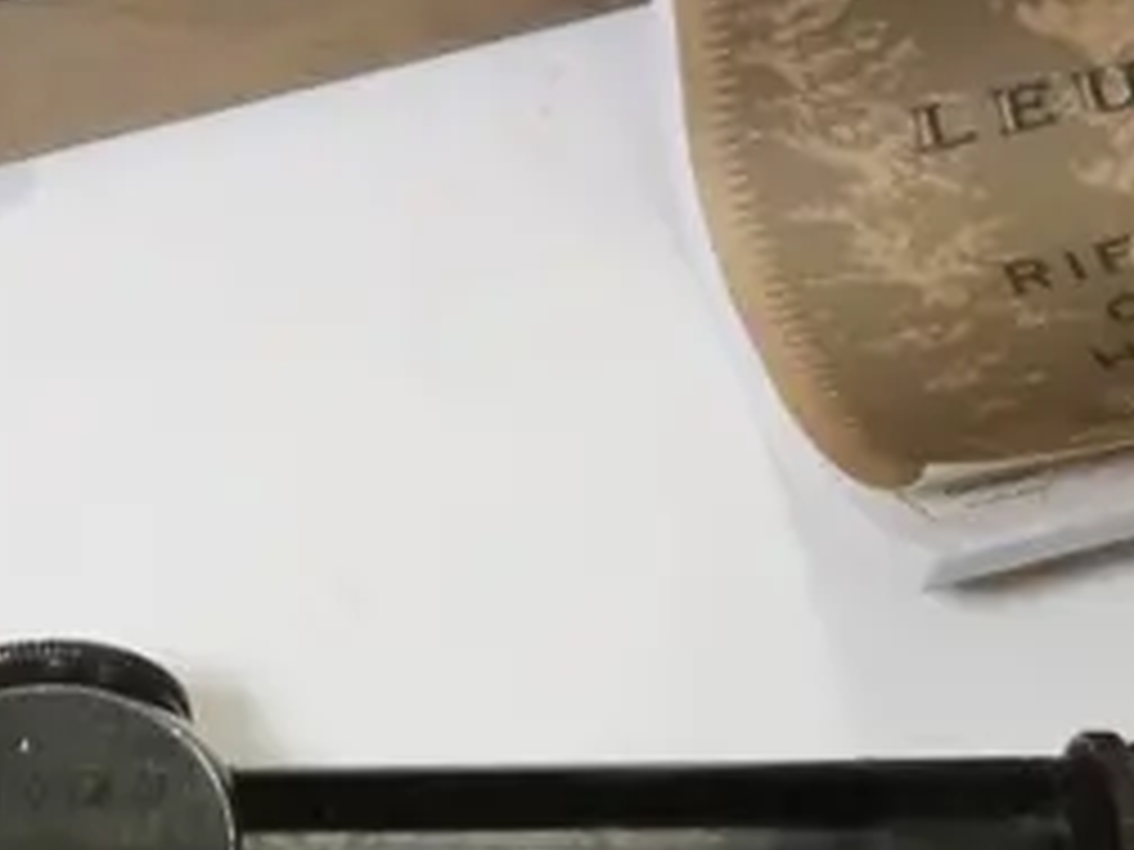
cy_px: 0
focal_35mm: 146
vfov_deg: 10.1
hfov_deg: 13.4
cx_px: 81
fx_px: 4783
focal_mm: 18
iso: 3200
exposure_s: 1/640
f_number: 4.5
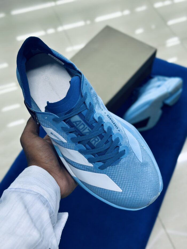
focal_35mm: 48
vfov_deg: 39.7
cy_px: 124
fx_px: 346
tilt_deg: -54.5
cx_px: 94
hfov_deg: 30.3
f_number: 1.78
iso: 80
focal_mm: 6.86
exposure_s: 1/100
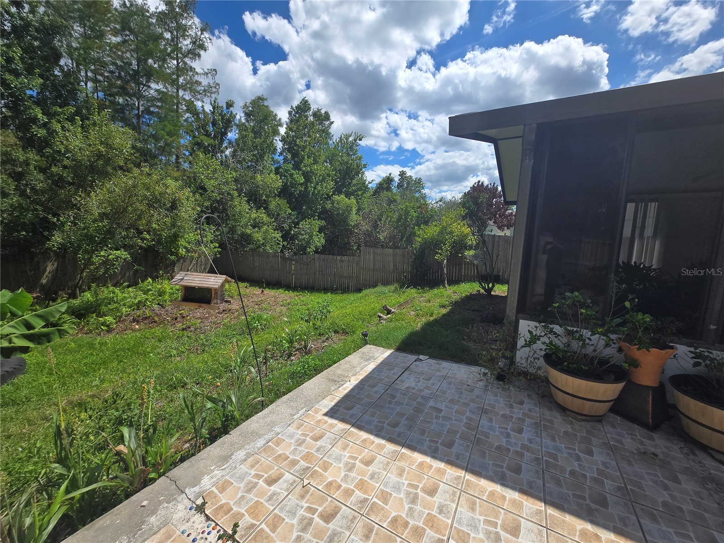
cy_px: 272
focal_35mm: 13
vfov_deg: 89.9
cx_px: 362
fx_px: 272
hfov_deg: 106.2
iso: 25
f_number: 2.2
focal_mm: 1.7
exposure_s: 1/1571
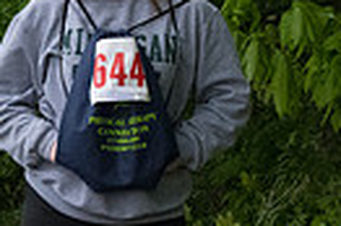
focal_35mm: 464
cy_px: 247
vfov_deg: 3.0
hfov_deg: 4.4
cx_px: -349
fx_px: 4390
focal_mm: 70
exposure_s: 1/1600
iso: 4000
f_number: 7.1
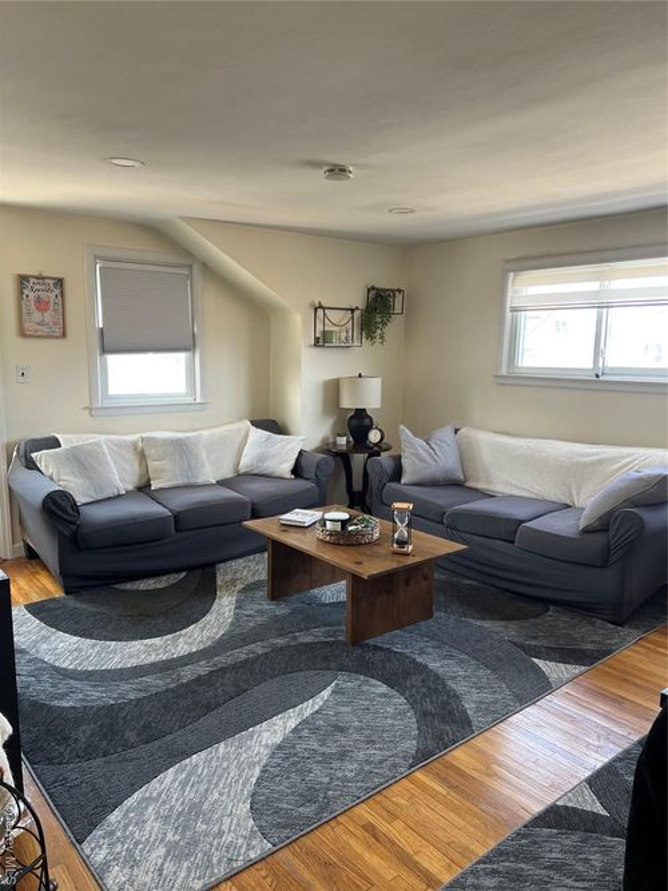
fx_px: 669
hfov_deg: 53.0
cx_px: 334
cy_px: 446
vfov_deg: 67.3
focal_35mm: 26
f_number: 1.5
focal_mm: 5.7
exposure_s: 1/121
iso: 100
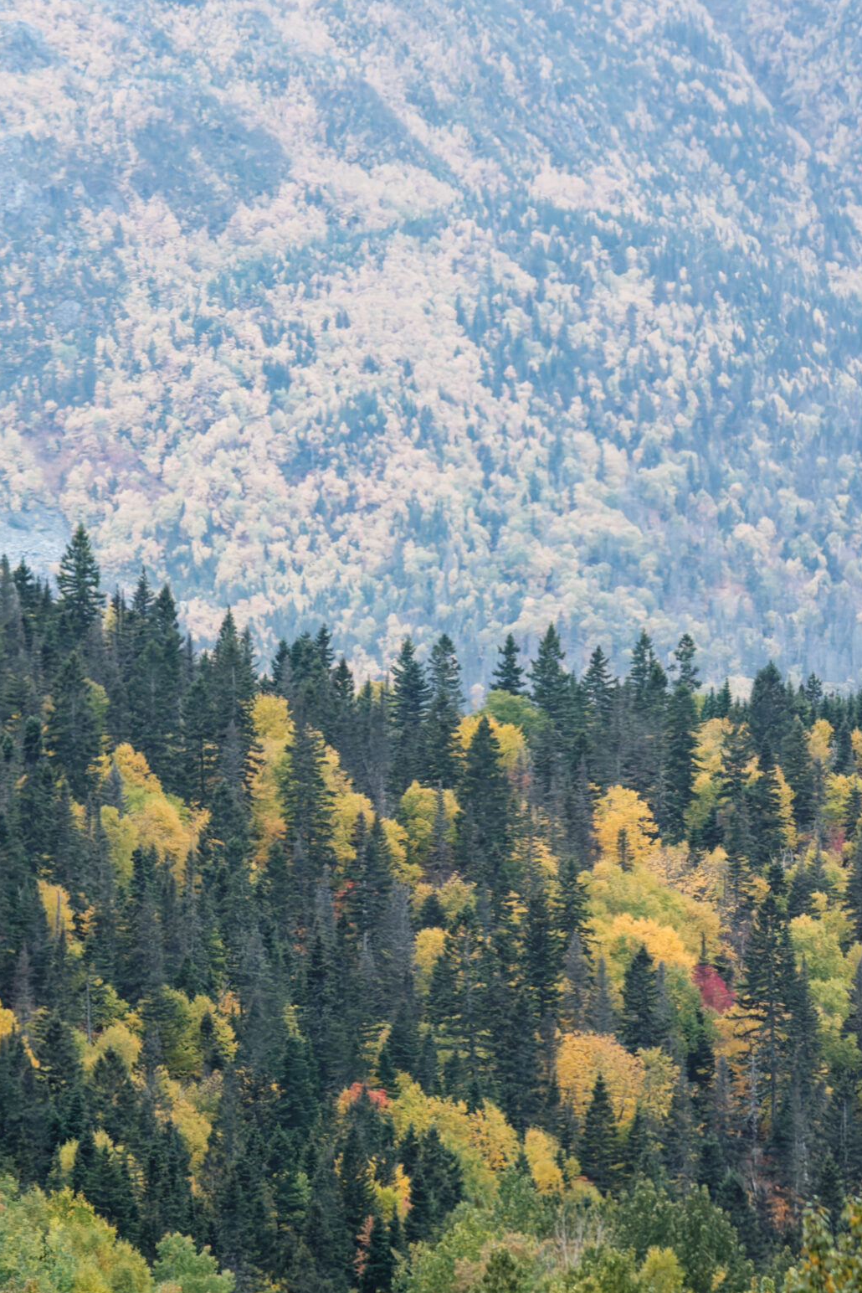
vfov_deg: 5.5
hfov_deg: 3.7
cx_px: 227
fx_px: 13390
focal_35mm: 373
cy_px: 963
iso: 1600
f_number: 5
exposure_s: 1/250
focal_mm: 150
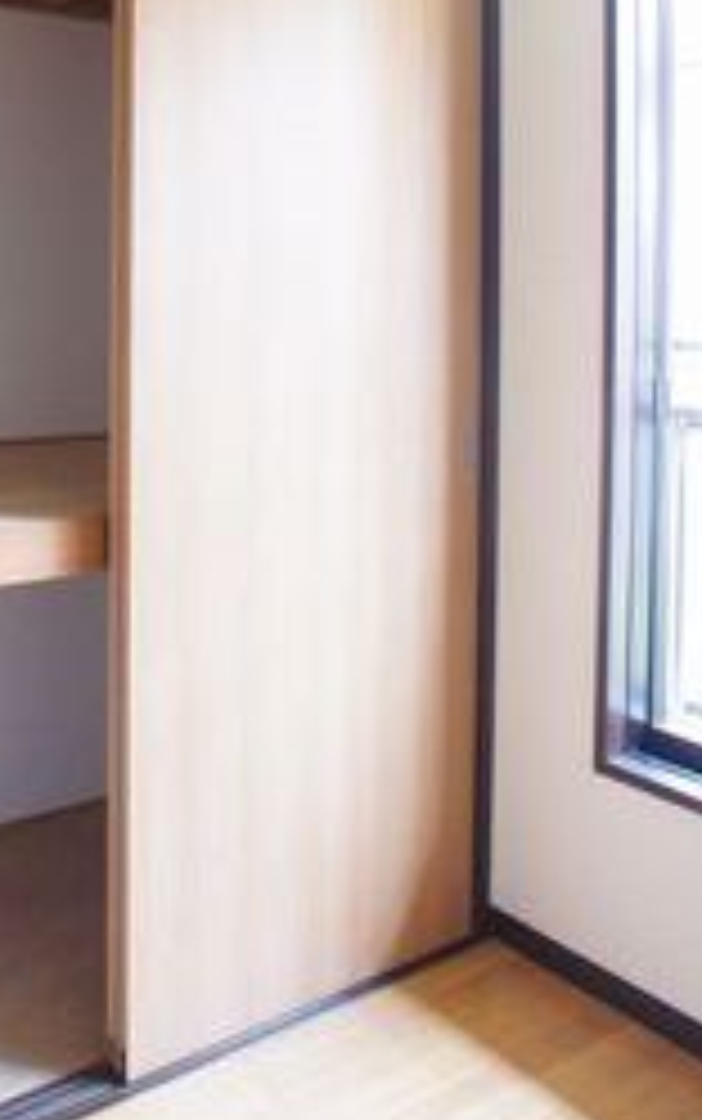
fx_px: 1497
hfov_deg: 26.2
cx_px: 202
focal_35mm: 49
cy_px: 292
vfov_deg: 40.0
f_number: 3.5
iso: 1600
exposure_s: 1/60
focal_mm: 16
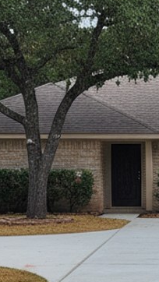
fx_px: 621
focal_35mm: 83
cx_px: 222
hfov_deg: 13.9
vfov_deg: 25.1
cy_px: 231
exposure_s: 1/1295
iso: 385
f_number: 1.8
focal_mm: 6.4
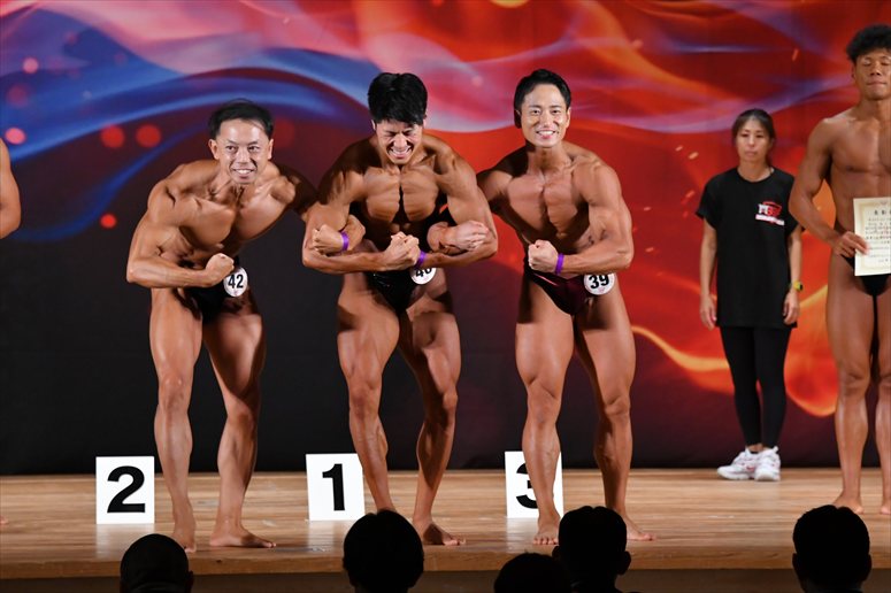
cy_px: 296
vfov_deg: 6.1
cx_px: 446
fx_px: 5566
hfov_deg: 9.2
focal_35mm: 225
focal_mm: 150
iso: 3200
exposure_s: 1/400
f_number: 5.6
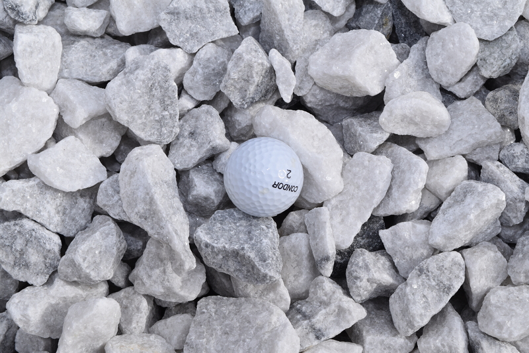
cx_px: 264
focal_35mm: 82
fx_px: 1212
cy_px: 176
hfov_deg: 24.6
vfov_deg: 16.5
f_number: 10
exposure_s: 1/400
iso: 200
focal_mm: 55
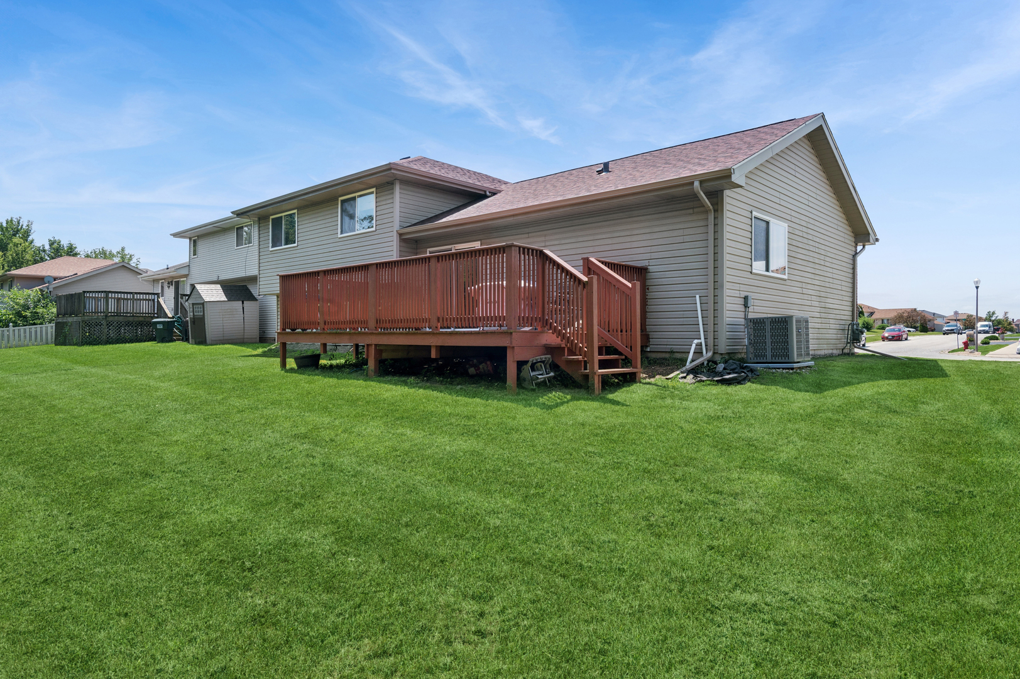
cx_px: 510
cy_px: 340
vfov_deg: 57.2
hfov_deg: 78.6
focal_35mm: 22
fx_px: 623
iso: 400
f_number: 11
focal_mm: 22
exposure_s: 1/200
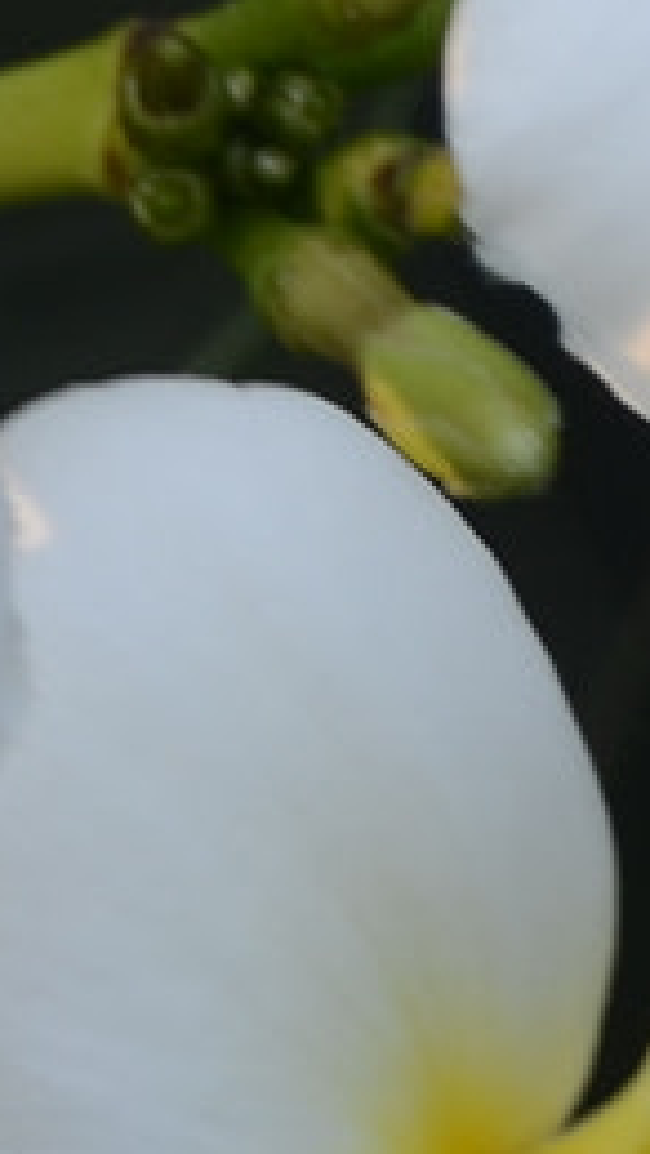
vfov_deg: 3.5
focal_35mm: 620
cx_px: -2222
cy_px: 521
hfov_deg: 1.9
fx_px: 18966
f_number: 5.6
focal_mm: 50
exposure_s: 1/80
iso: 100
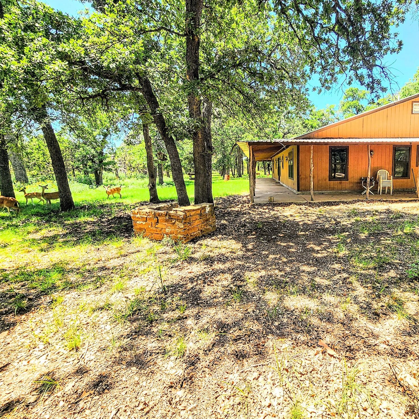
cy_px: 202
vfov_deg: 87.4
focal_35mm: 16
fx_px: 219
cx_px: 282
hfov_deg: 84.2
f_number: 2.2
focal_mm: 2.2
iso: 50
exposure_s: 1/476
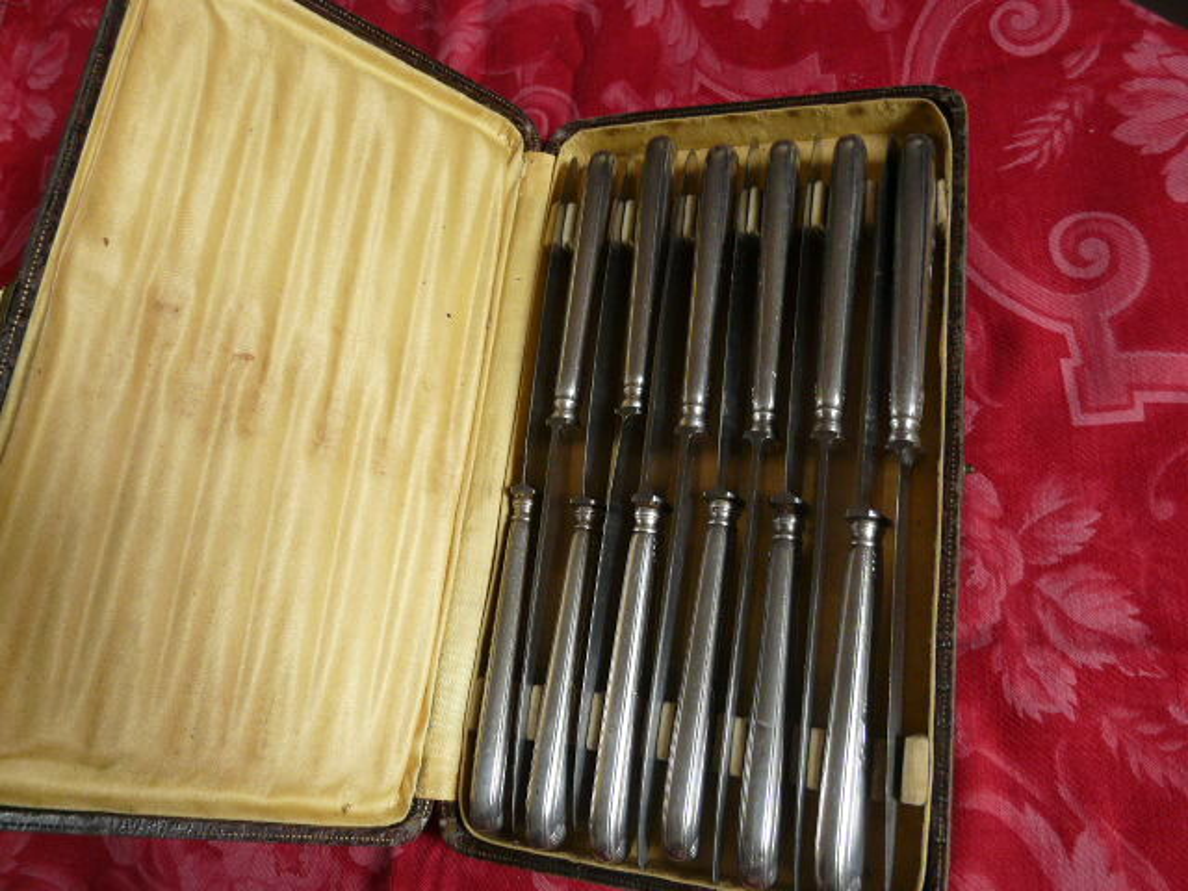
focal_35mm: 28
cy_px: 446
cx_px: 594
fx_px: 961
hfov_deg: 63.4
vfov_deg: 49.7
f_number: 2.8
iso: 200
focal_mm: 4.6
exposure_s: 1/13
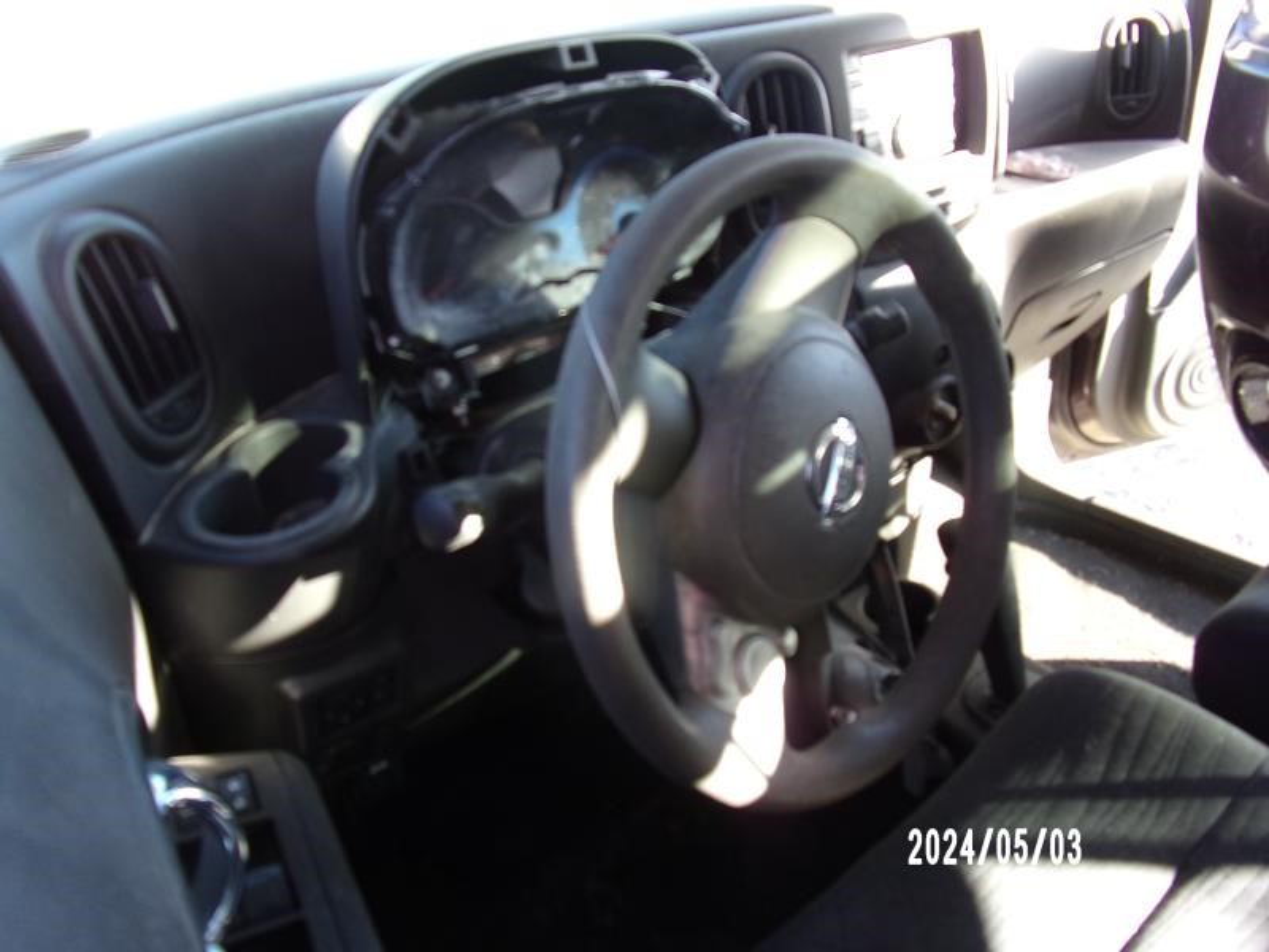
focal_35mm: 24
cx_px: 634
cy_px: 476
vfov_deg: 56.8
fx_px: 880
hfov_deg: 71.6
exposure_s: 1/34
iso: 85
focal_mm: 4.3
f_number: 3.3
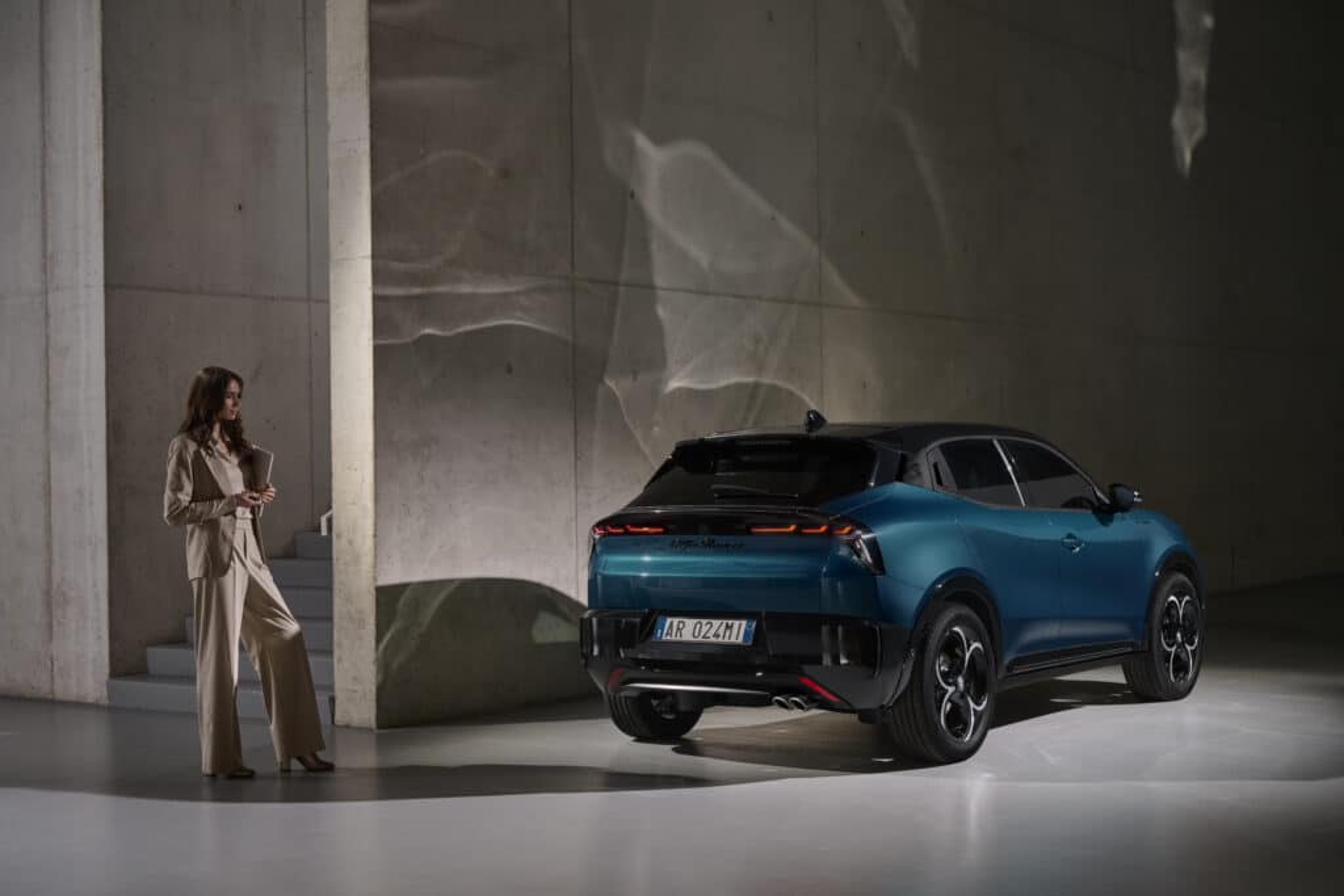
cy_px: 448
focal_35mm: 53
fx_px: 1979
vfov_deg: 25.5
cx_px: 672
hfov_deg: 37.5
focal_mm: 53
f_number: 6.3
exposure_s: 1/15
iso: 320
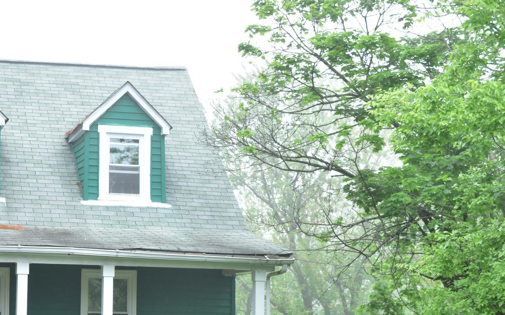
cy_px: 258
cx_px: 115
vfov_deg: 15.3
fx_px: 1170
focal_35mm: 85
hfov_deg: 24.1
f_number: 7.1
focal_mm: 34
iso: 400
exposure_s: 1/125
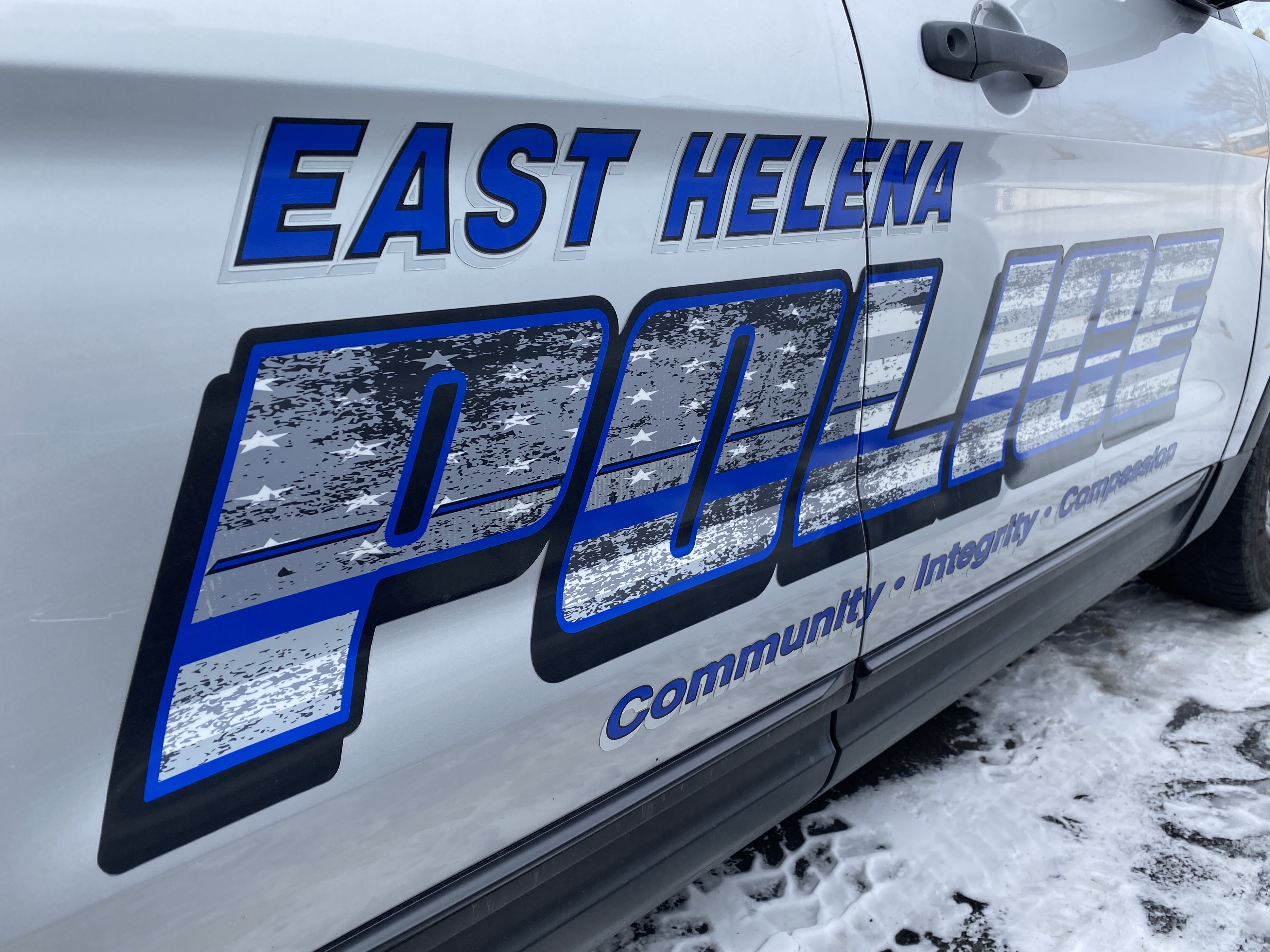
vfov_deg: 51.4
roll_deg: +3.9
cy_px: 483
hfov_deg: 65.3
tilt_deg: -18.0
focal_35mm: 27
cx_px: 636
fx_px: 991
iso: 32
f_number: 1.8
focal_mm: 4.25
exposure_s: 1/557
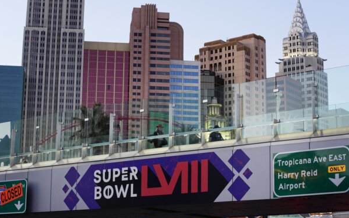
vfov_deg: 18.1
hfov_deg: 28.6
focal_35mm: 72
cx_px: 174
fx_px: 685
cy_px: 115
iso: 1600
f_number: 5
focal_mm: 70
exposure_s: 1/250
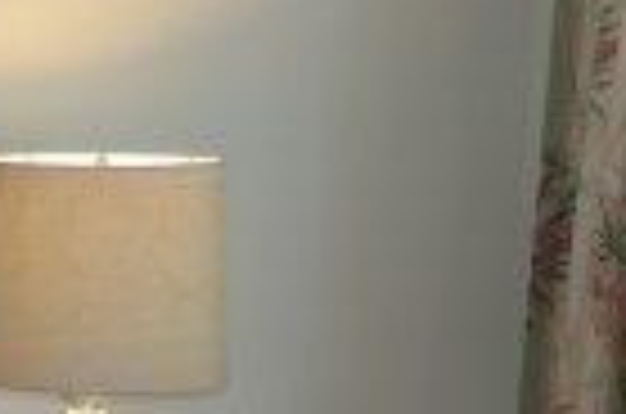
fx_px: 3001
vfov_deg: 7.8
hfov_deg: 10.8
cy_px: 461
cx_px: -640
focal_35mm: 173
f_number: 3.5
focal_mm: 20
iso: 200
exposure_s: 1/60
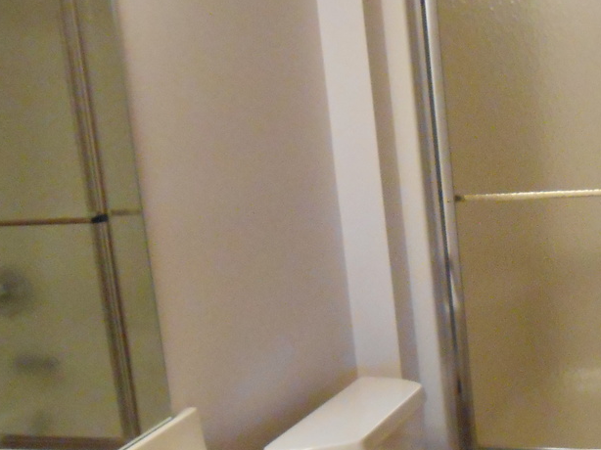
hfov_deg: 30.6
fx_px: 1059
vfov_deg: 24.0
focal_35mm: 61
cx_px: 512
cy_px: 210
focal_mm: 4.6
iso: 800
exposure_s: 1/80
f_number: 3.5
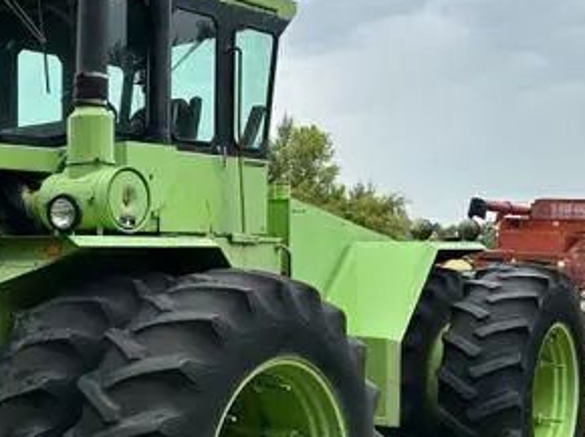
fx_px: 895
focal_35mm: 53
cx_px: 50
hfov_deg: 34.1
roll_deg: -0.2
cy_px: 248
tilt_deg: +2.8
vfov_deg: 27.5
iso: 80
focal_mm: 6.86
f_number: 1.78
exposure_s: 1/1050
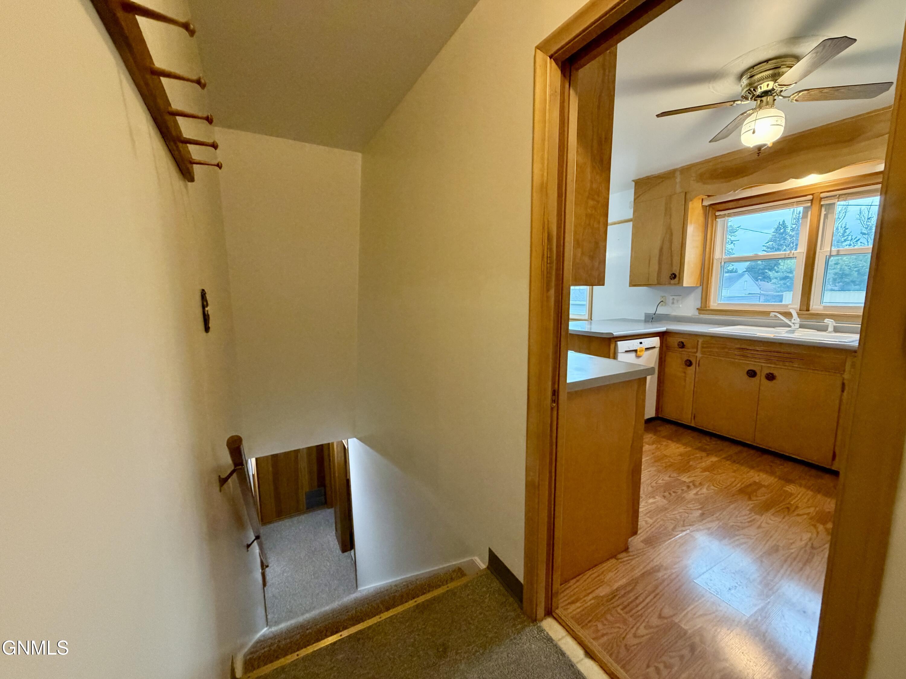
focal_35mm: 14
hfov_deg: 102.1
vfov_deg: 85.7
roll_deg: +0.9
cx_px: 453
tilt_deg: -7.4
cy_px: 340
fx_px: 366
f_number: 2.2
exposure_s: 1/60
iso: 500
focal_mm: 2.22
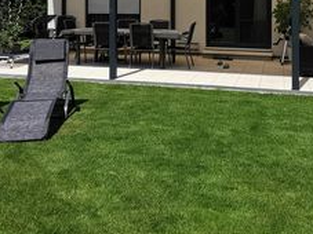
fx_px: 407
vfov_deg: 30.1
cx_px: 168
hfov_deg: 42.1
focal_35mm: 45
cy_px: 4
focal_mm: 2.26
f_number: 2.2
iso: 50
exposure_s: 1/1493
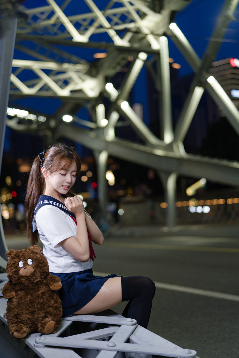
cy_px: 179
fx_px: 498
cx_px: 120
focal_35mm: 50
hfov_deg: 27.0
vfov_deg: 39.6
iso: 200
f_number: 1.6
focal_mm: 50
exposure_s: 1/125
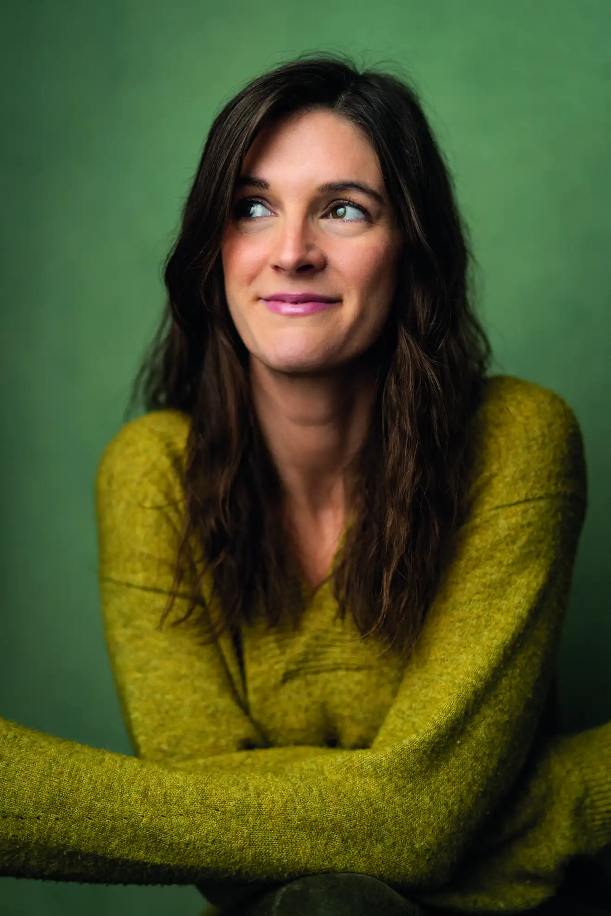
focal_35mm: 50
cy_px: 458
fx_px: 1273
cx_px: 306
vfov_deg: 39.6
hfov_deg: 27.0
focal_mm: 50
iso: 200
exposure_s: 1/200
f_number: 1.4
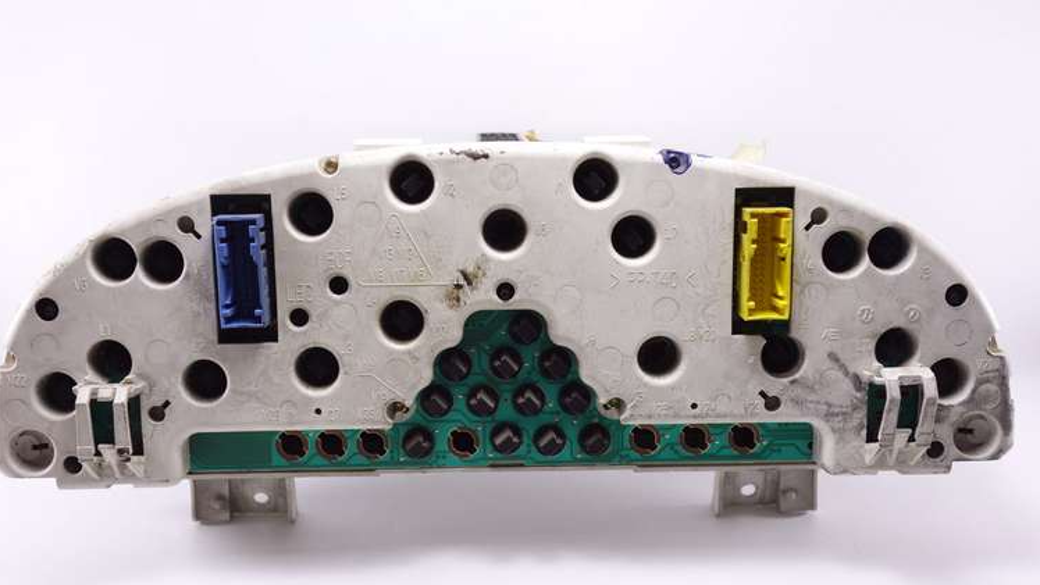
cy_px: 354
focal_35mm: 43
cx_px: 509
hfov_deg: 47.3
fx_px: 1186
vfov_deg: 27.7
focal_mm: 14.75
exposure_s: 1/50
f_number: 2.8
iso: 160
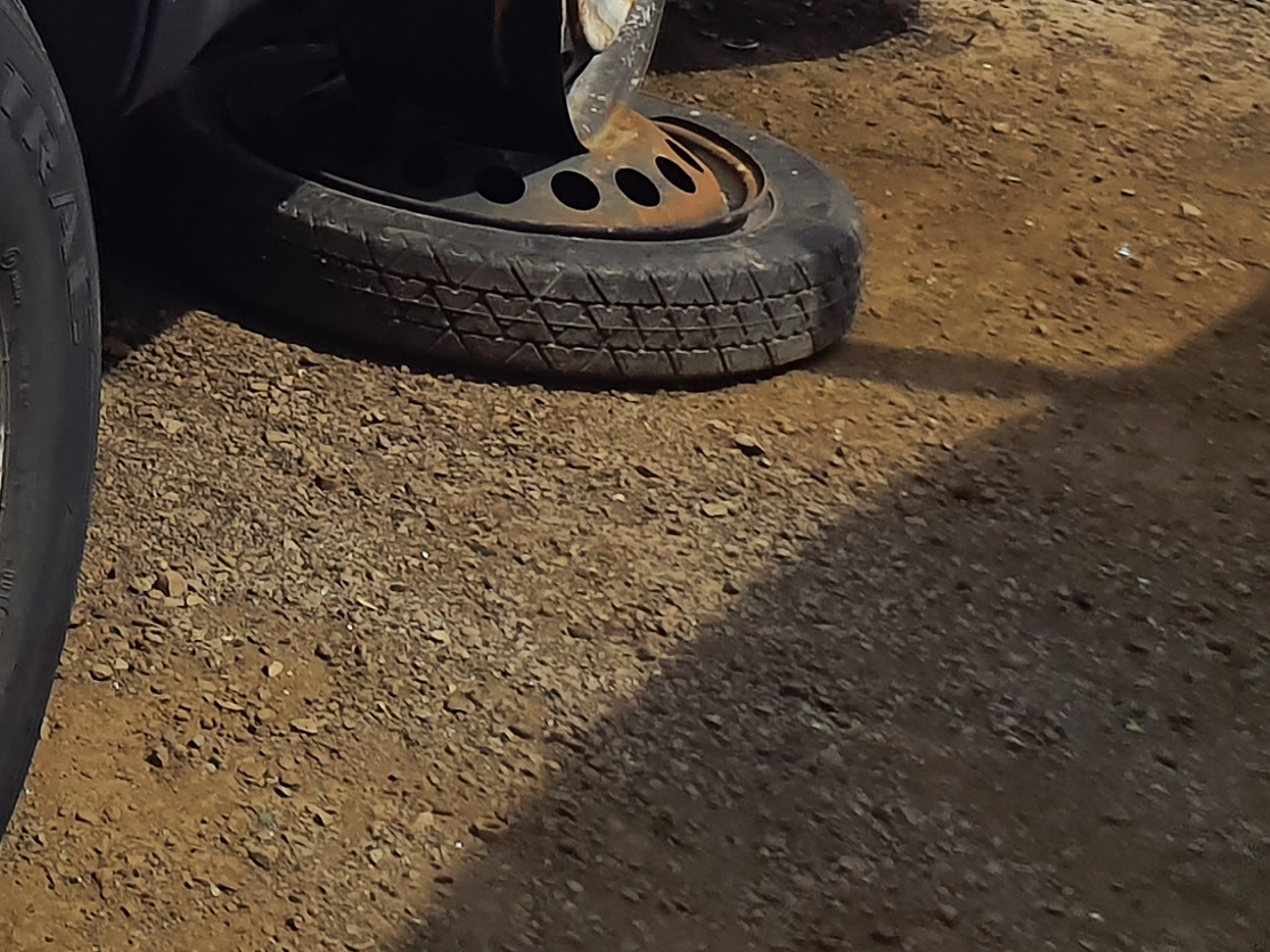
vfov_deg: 13.4
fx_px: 3668
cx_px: -1065
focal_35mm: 100
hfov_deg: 16.3
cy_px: -727
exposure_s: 1/3208
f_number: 1.9
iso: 40
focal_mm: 3.58
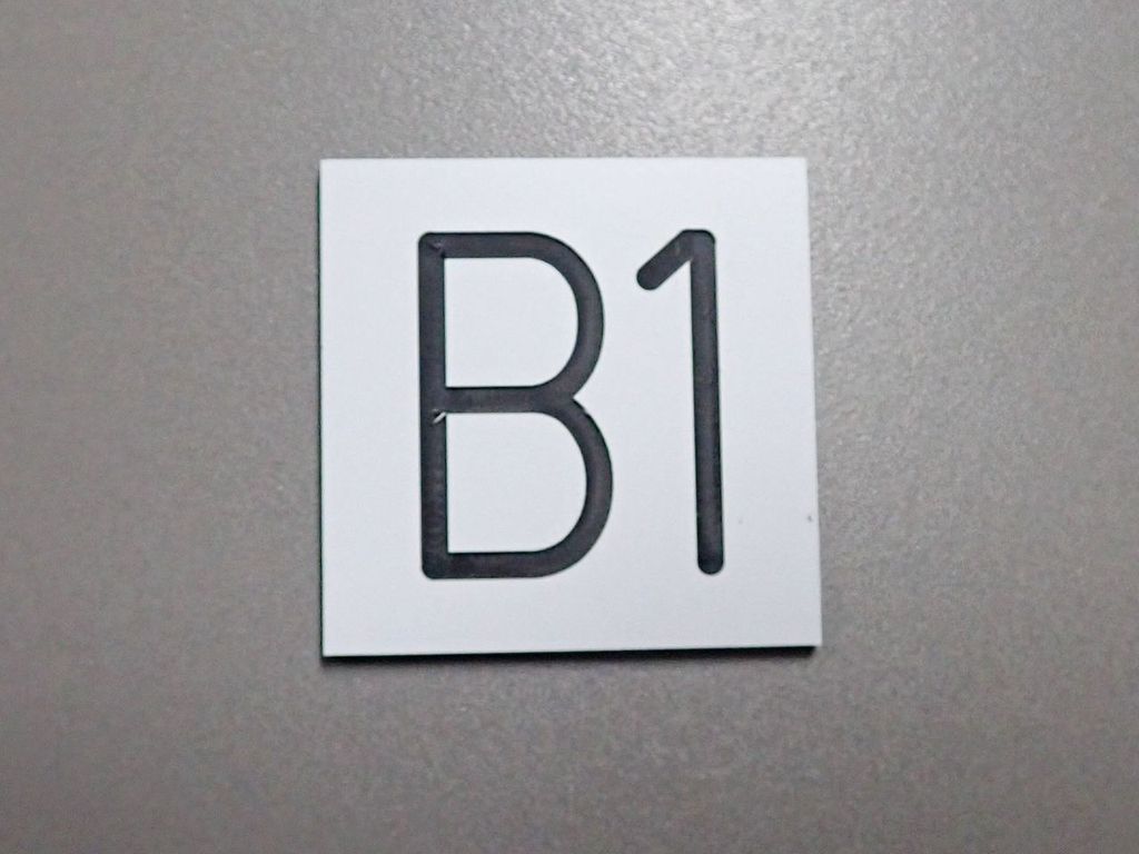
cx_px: 570
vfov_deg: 46.8
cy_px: 427
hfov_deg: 60.0
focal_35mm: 30
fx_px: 987
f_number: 2.3
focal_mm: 5.5
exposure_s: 1/200
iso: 640
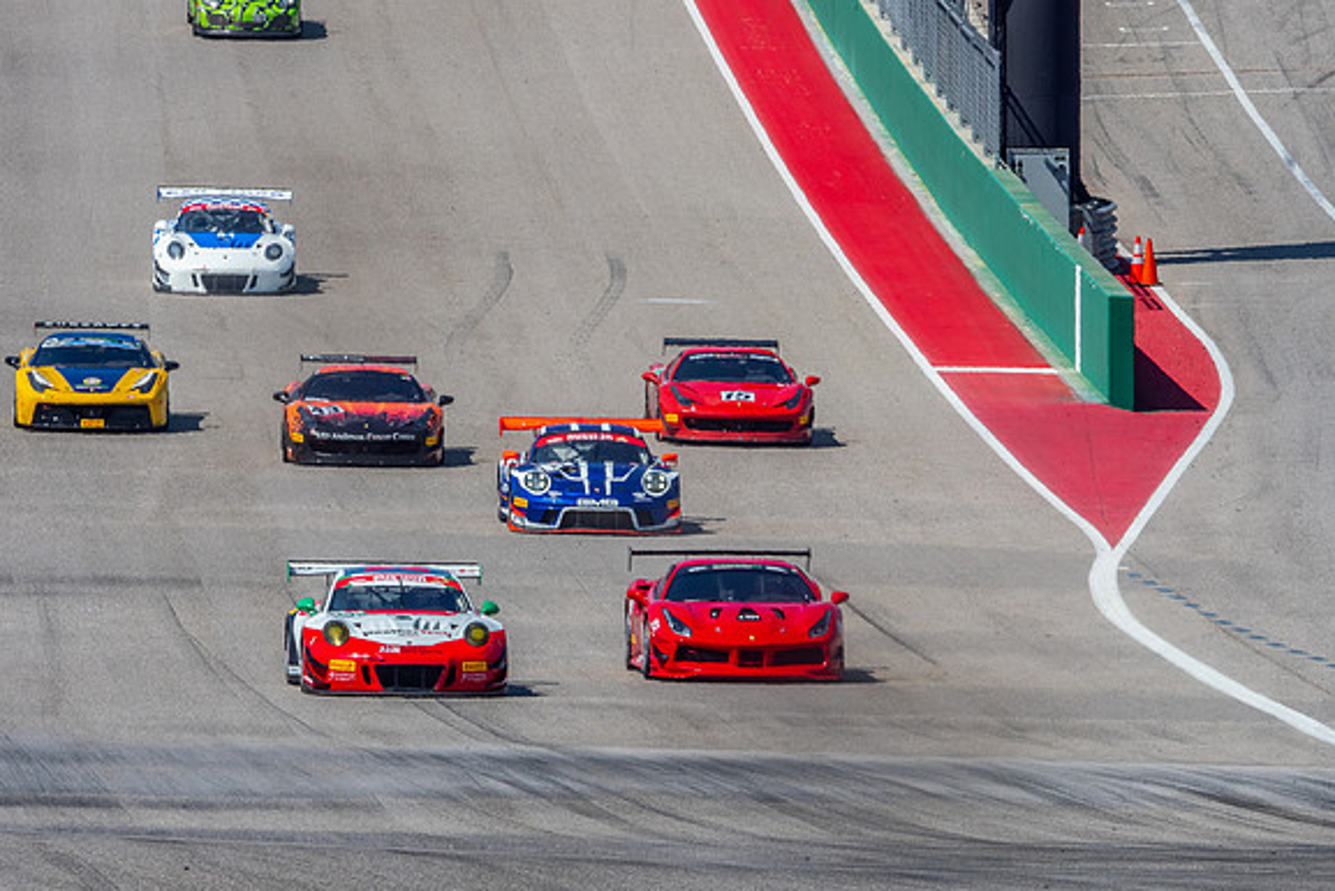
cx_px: 669
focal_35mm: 628
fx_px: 23293
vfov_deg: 2.2
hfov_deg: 3.3
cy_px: 462
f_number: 16
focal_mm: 300
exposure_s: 1/250
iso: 200
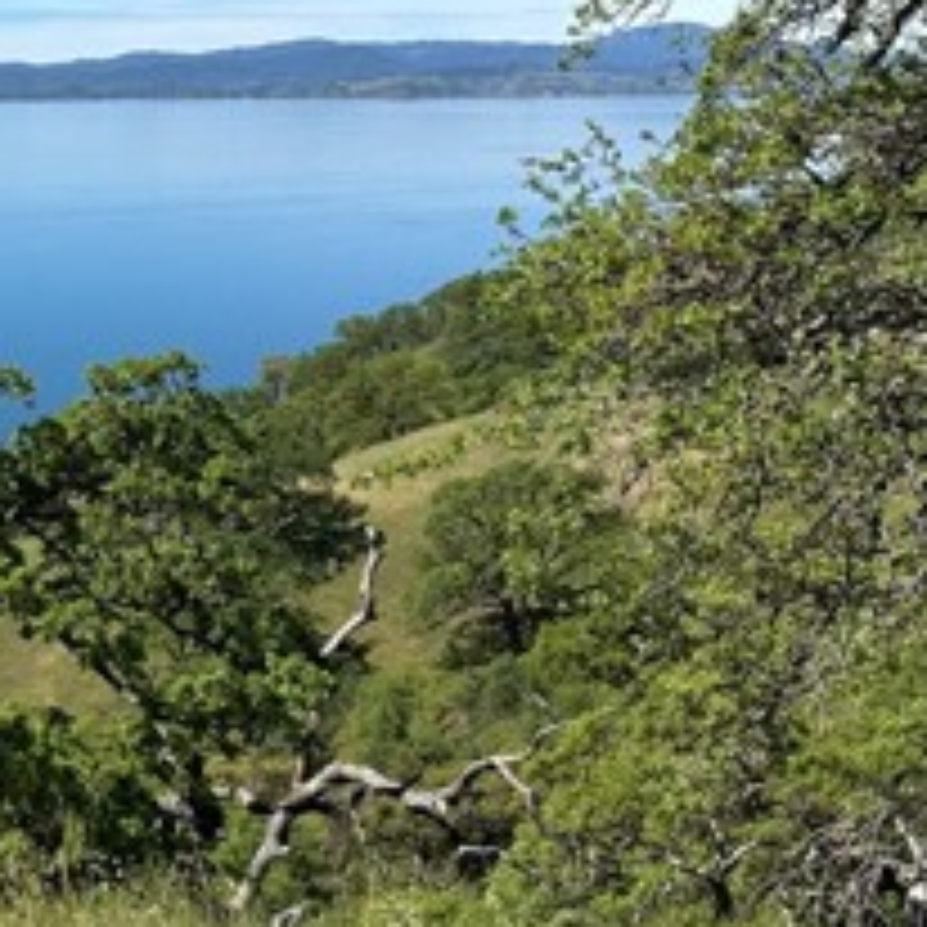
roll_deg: +0.0
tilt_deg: -11.4
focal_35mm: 66
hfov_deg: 23.3
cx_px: -252
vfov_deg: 26.1
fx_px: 2000
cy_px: 477
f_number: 1.78
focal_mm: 6.86
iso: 80
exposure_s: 1/4762
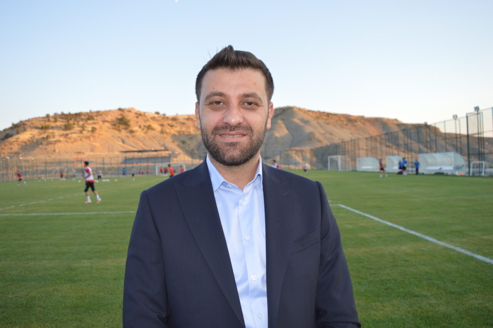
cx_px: 246
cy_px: 164
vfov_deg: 47.8
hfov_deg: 67.4
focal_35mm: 27
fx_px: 369
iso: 140
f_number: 4
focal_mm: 18
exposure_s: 1/125
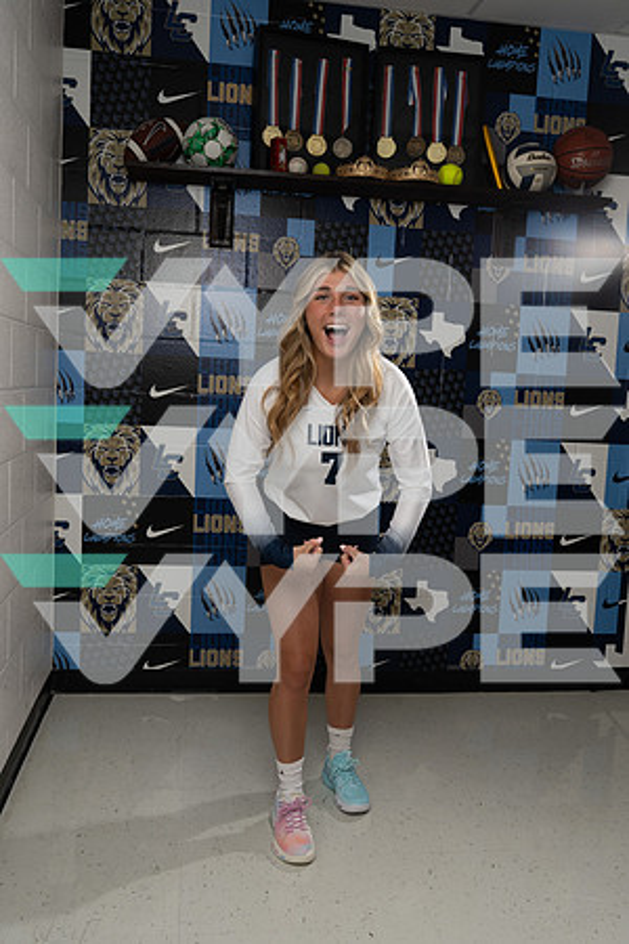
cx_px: 314
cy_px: 472
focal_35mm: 32
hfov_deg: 41.1
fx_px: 839
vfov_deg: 58.7
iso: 400
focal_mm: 32
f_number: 8
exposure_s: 1/250
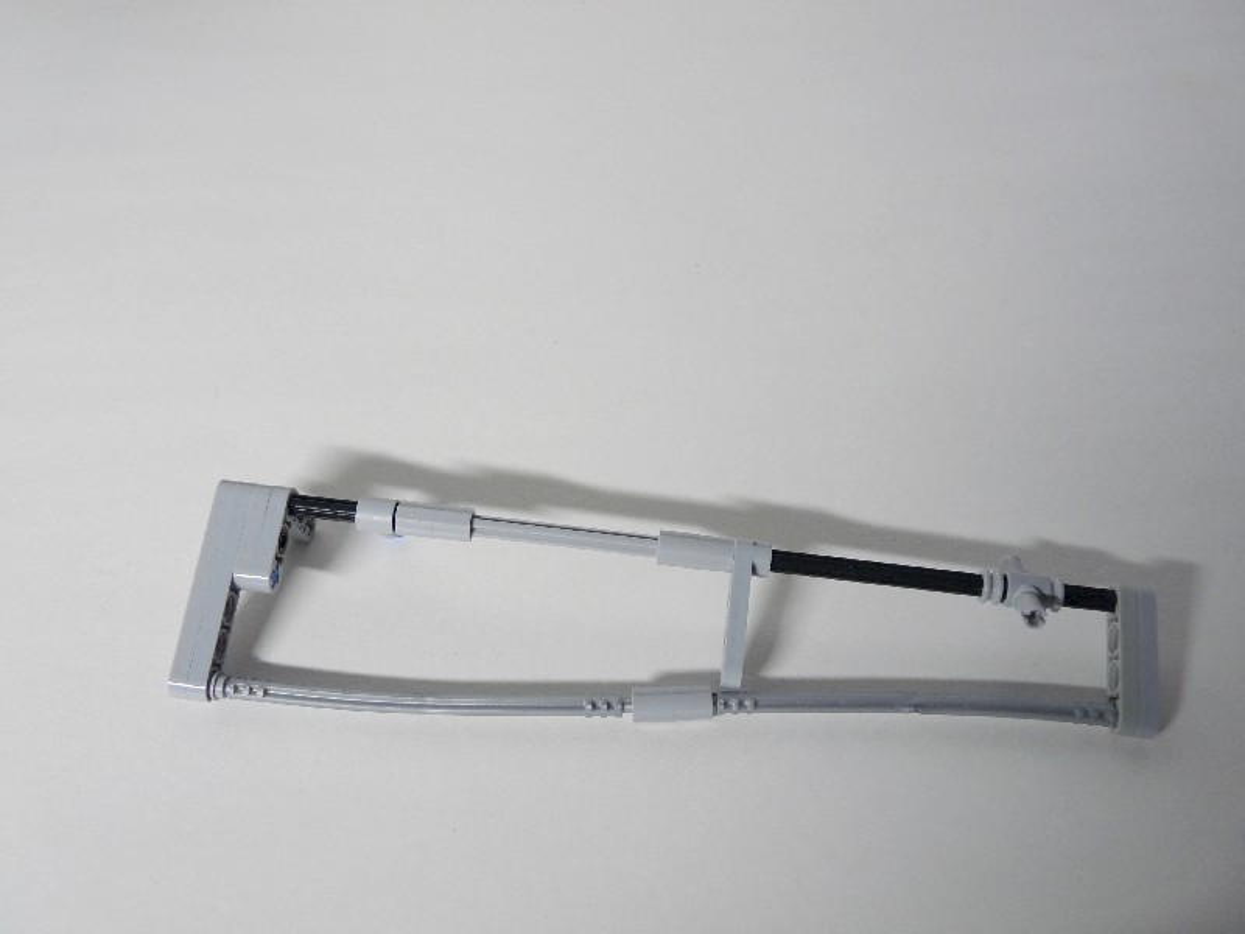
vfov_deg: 45.4
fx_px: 1115
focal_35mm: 31
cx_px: 622
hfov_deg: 58.4
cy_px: 467
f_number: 3
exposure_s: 1/8
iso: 100
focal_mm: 5.4
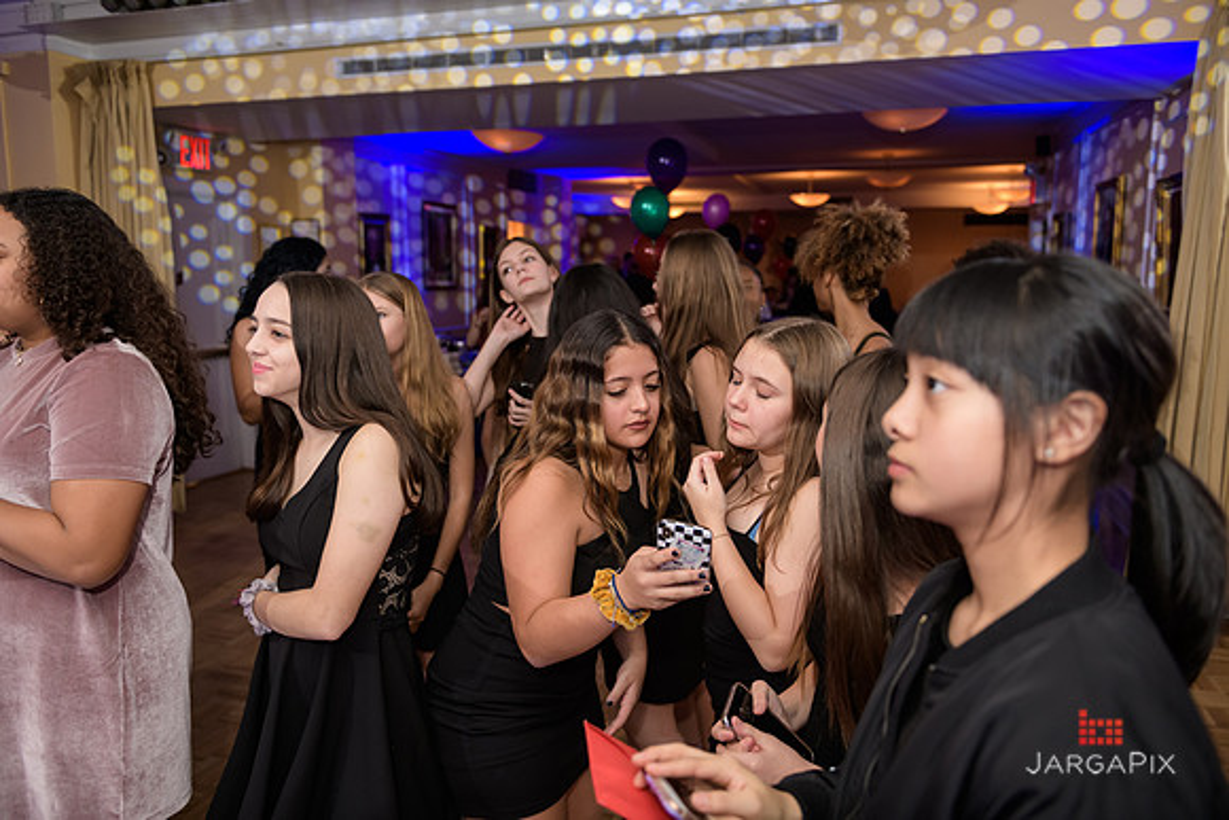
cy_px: 410
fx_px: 922
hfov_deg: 67.4
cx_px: 614
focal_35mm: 27
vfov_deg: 48.0
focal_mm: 27
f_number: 3.2
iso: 800
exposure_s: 1/125
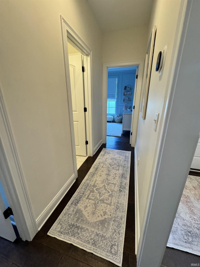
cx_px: 100
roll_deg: -0.1
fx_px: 108
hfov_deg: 85.7
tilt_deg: -17.1
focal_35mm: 14
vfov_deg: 102.1
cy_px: 134
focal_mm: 2.22
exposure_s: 1/120
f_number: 2.2
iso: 320
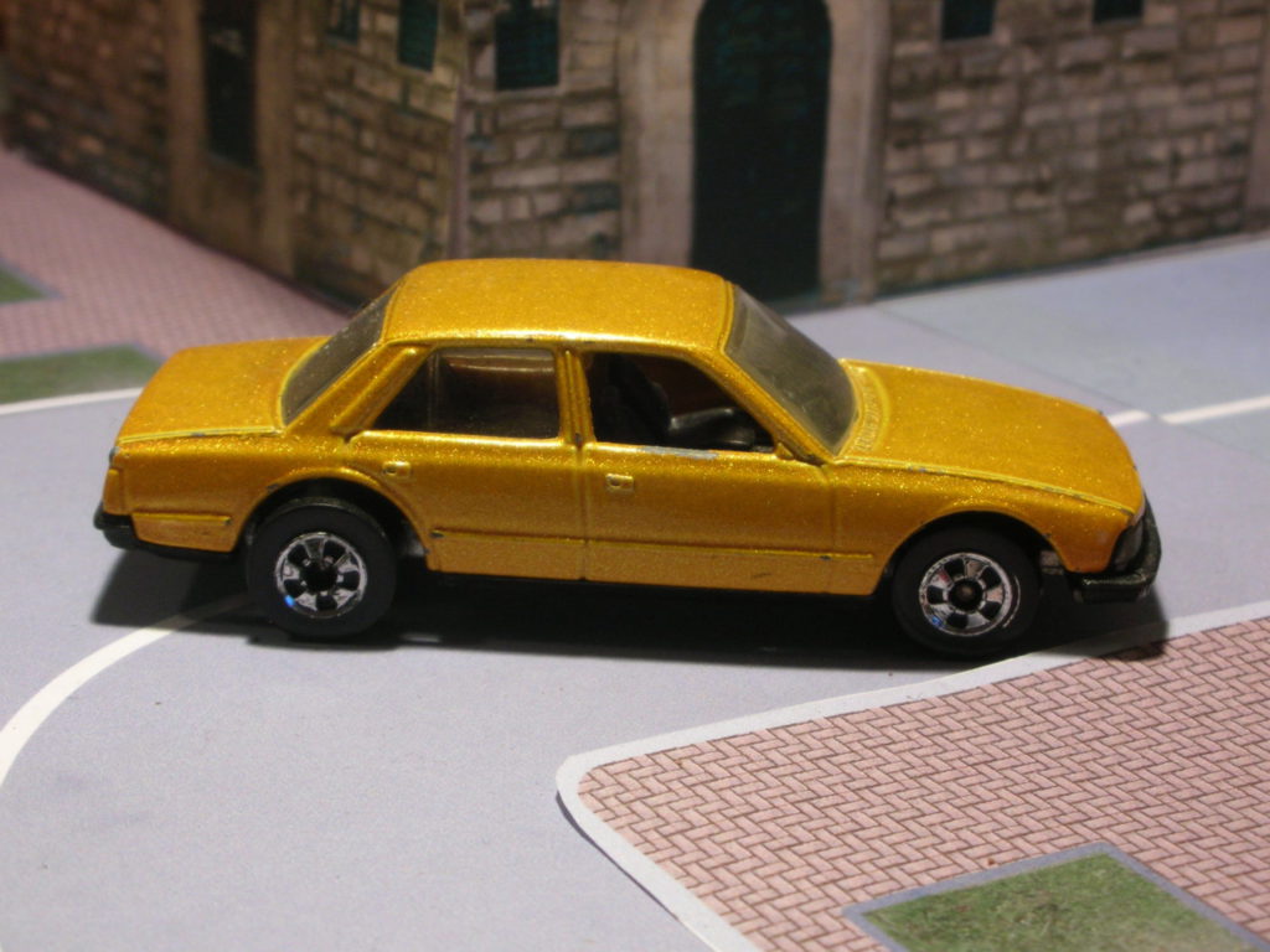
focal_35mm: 86
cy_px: 476
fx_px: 3155
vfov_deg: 17.2
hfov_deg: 22.8
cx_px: 635
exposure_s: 1/3.9
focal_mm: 14.3
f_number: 4.8
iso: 88
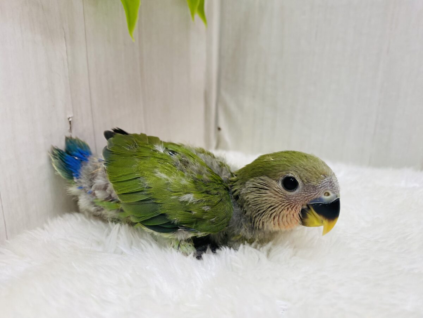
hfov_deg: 69.4
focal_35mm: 25
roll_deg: -0.1
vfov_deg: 54.9
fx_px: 305
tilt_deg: -15.4
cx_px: 212
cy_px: 159
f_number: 1.8
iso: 80
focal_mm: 4.25
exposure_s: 1/100
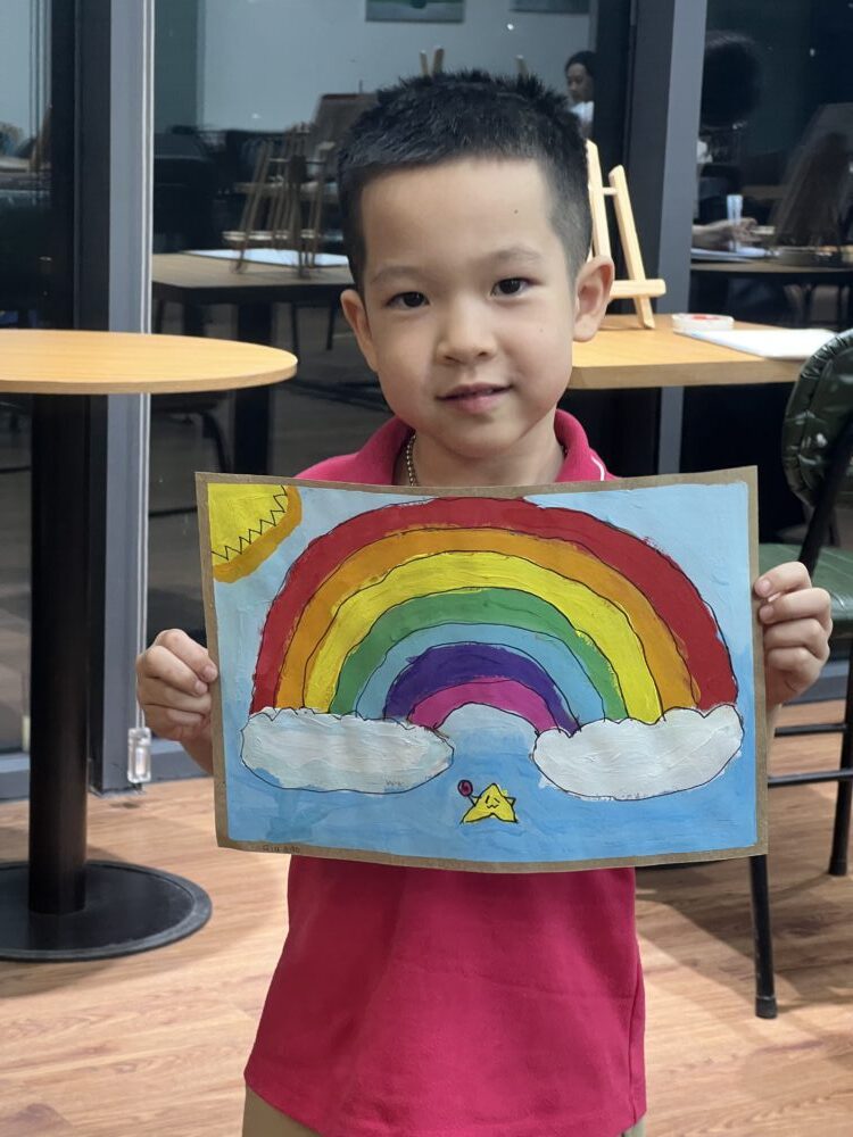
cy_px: 568
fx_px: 2530
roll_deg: -2.4
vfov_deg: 25.3
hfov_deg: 19.1
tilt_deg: -9.7
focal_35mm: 77
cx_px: 426
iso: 250
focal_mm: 9
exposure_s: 1/50
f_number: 2.8
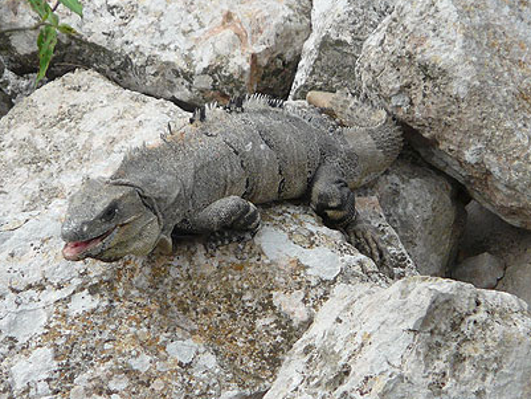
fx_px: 13641
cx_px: 264
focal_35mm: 889
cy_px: 215
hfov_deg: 2.2
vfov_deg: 1.7
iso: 100
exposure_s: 1/250
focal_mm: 81.6
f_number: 5
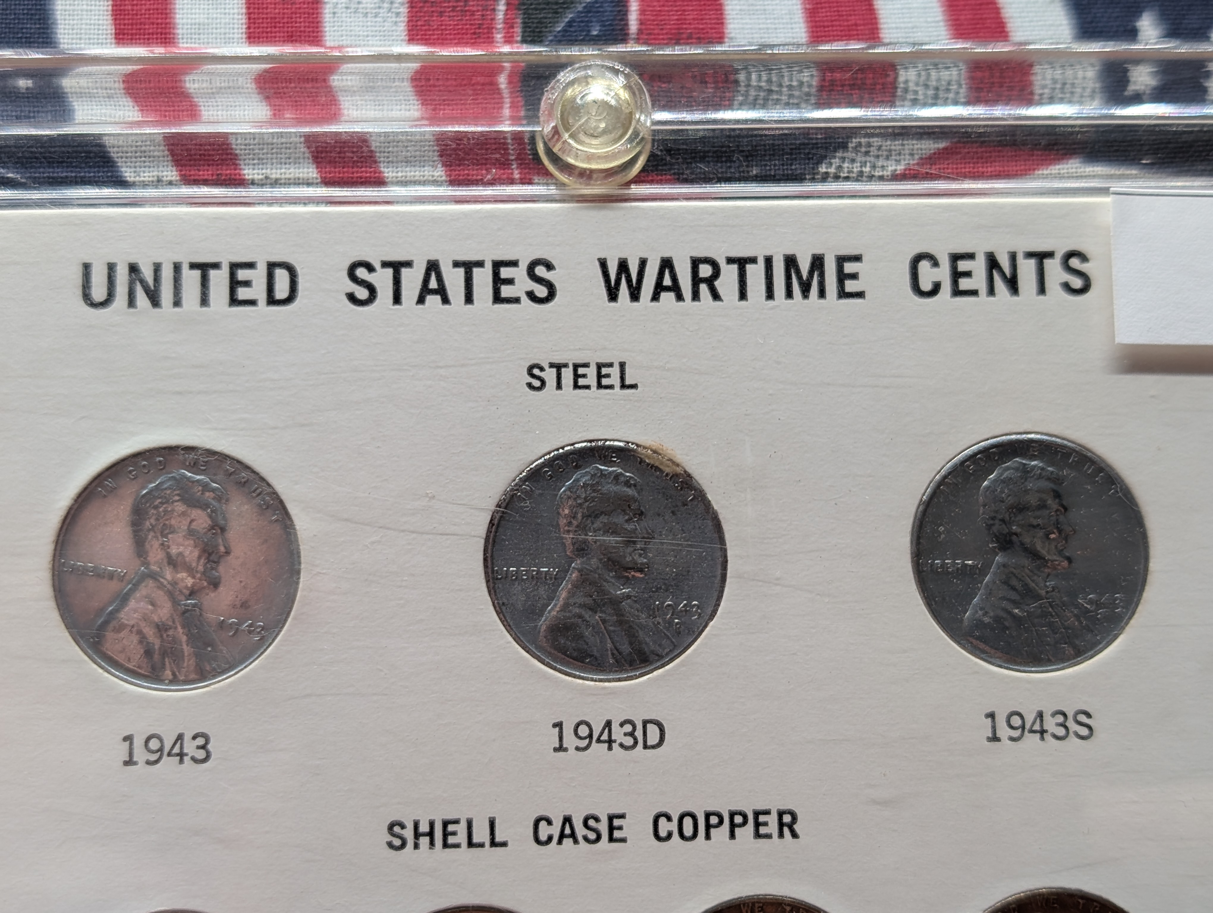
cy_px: 456
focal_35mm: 49
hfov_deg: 38.9
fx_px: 1719
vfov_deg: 29.7
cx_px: 606
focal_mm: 6.9
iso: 22
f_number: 1.68
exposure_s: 1/40
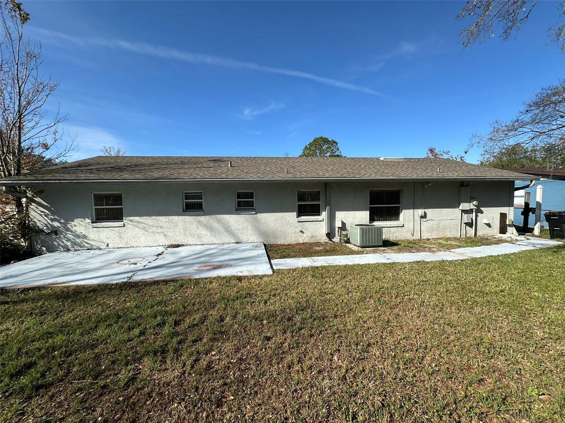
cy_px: 212
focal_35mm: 14
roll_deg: +0.8
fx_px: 229
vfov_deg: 85.7
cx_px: 282
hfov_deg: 102.1
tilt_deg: -1.8
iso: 40
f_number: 2.2
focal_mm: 2.22
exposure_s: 1/1916
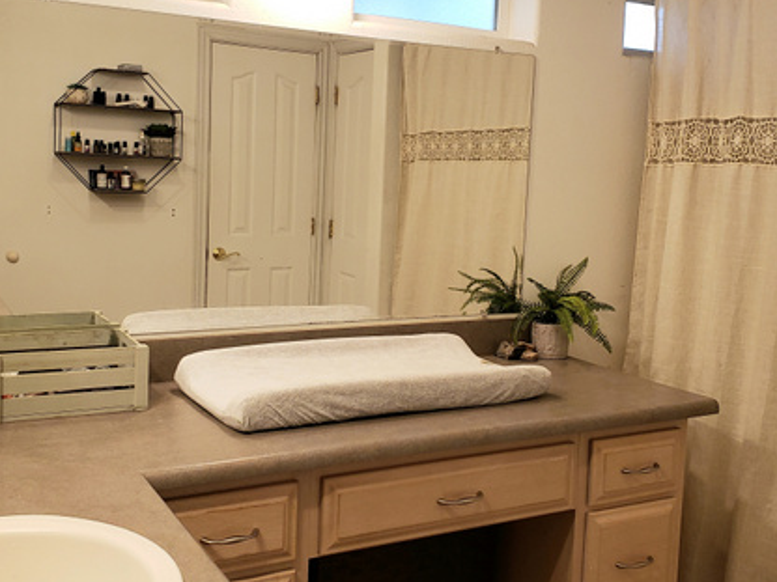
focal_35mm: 40
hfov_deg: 46.8
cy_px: 241
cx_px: 403
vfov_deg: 35.9
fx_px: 898
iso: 160
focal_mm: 4.3
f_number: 2.4
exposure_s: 1/60
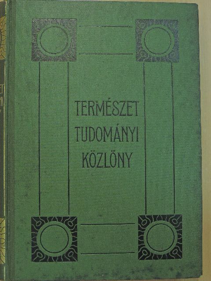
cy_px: 140
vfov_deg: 38.2
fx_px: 406
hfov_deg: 29.1
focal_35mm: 50
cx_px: 106
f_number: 3.6
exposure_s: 1/100
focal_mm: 8.9
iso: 800
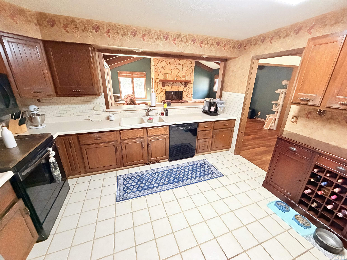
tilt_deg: -19.5
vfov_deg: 85.7
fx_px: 140
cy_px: 130
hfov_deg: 102.1
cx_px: 174
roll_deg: -0.9
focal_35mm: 14
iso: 800
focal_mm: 2.22
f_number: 2.2
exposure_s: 1/60
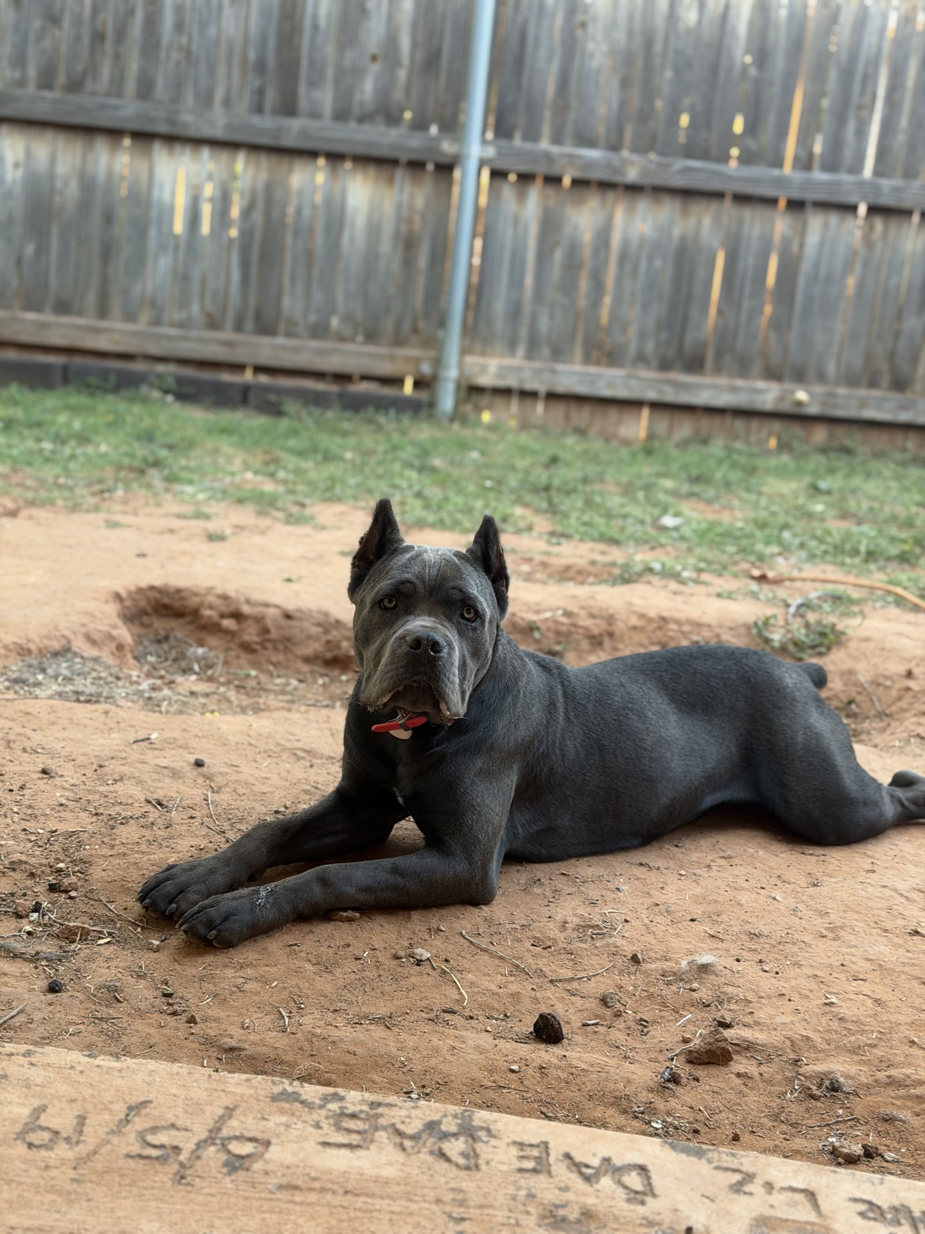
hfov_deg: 30.3
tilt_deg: -14.4
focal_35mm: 48
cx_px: 462
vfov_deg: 39.7
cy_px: 617
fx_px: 1710
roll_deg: -6.6
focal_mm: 6.76
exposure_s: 1/96
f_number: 1.78
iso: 100
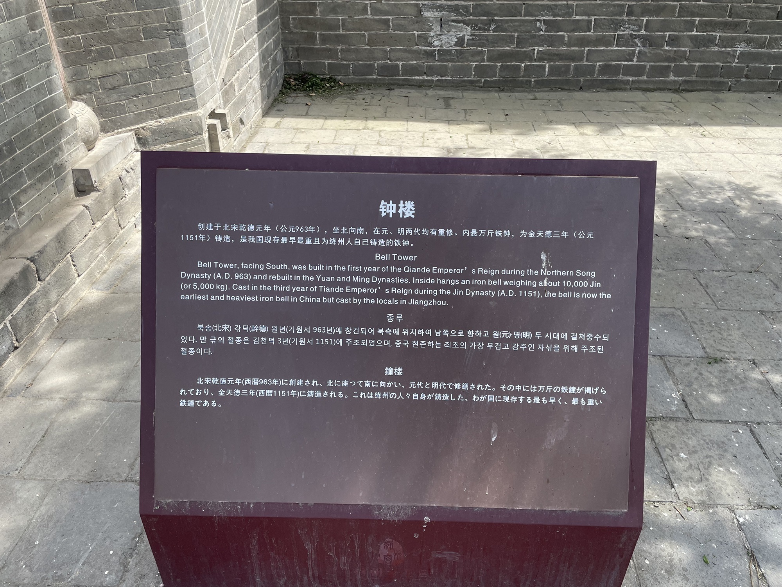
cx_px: 391
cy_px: 294
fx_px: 587
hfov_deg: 67.3
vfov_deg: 53.1
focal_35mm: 26
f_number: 1.6
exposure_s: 1/703
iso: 32
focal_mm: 4.2
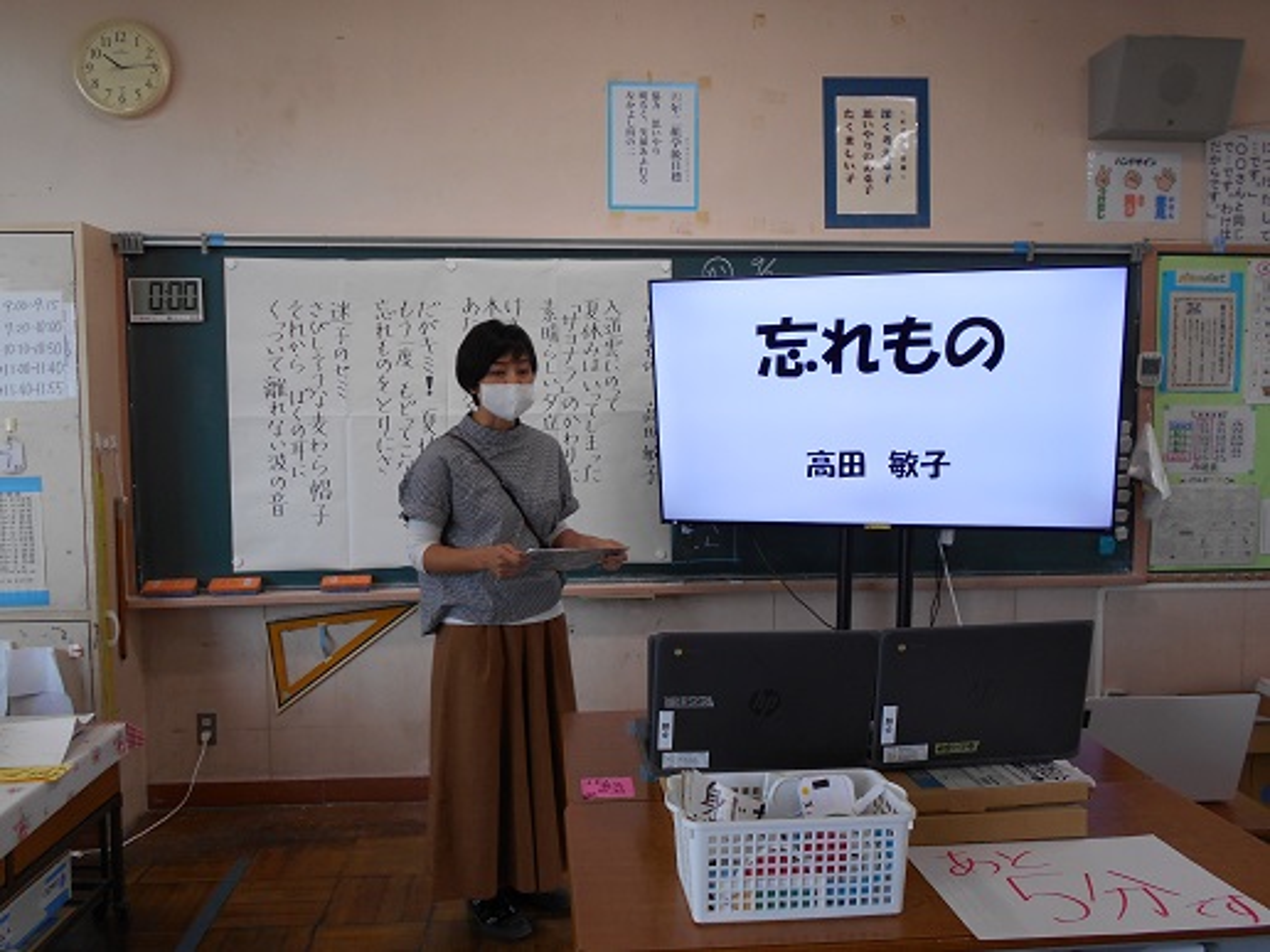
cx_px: 635
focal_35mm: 30
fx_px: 1101
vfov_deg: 46.8
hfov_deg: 60.0
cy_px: 476
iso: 80
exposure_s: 1/30
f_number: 3.4
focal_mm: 5.1
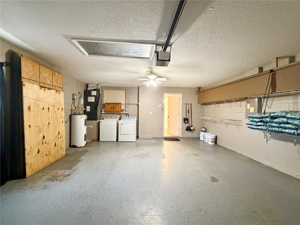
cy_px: 112
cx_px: 150
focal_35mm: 14
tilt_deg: +0.9
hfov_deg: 102.1
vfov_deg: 85.7
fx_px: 121
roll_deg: -0.2
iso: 1000
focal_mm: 2.22
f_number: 2.2
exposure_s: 1/60
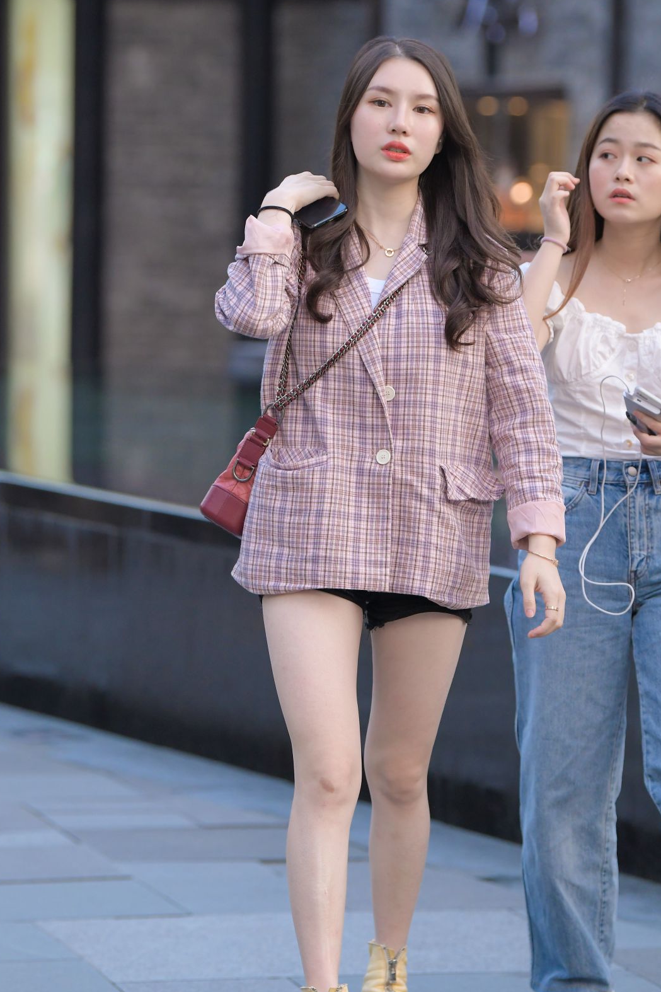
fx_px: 6501
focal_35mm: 236
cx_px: 390
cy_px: 483
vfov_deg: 8.7
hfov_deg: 5.8
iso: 800
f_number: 3.5
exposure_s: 1/640
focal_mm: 150
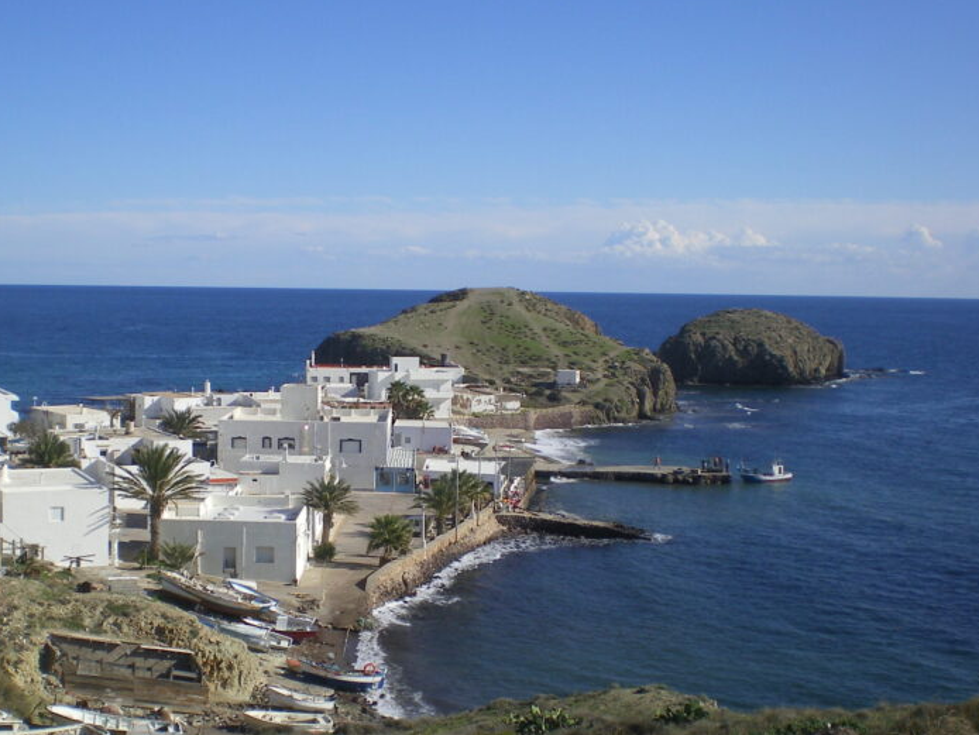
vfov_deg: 28.0
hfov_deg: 36.6
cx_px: 361
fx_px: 1471
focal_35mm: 52
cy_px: 384
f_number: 4.6
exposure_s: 1/500
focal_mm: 6.3
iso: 64
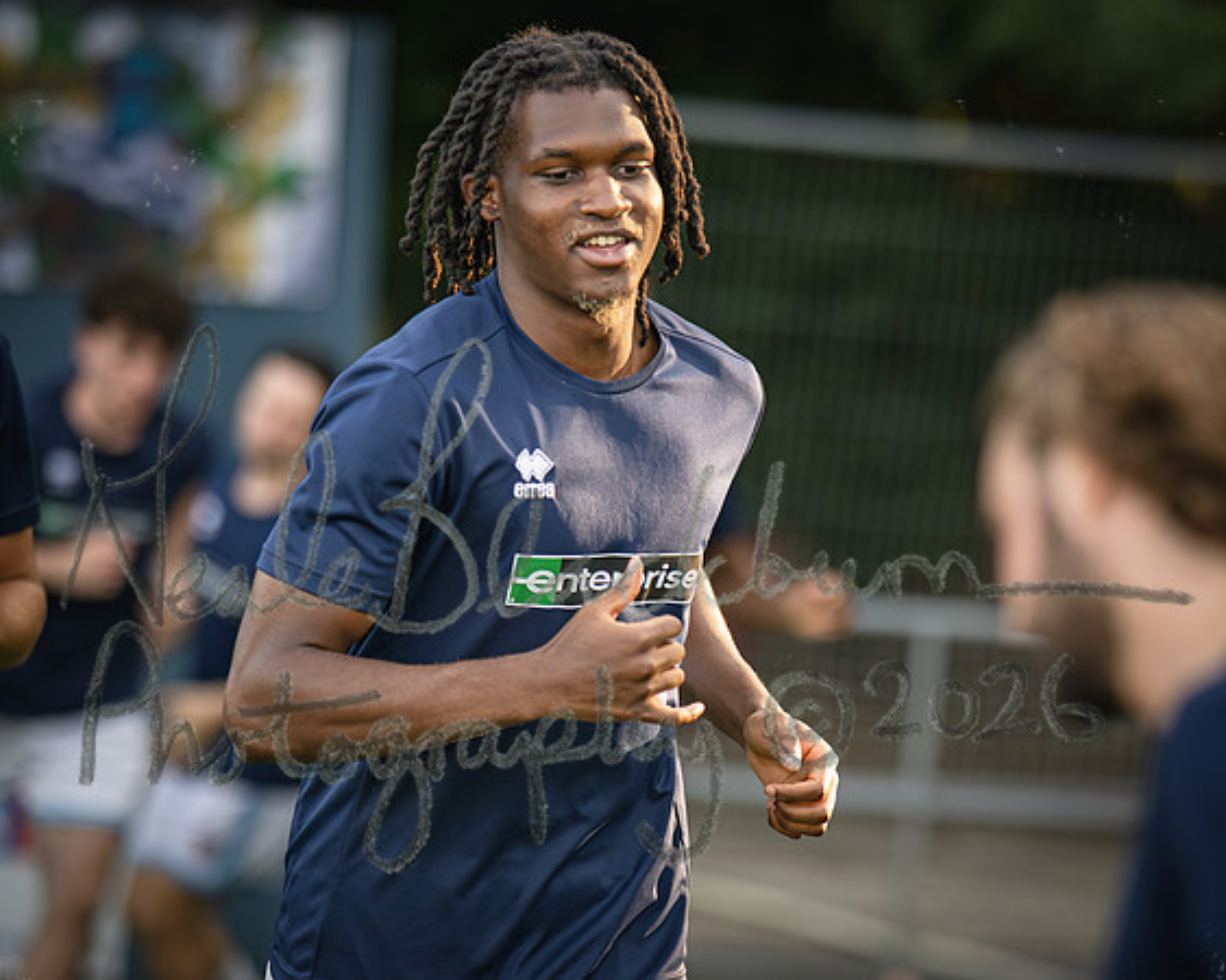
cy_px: 496
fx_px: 9601
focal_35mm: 265
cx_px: 691
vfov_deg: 5.8
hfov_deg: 7.3
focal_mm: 135
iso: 400
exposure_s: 1/2000
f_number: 1.8
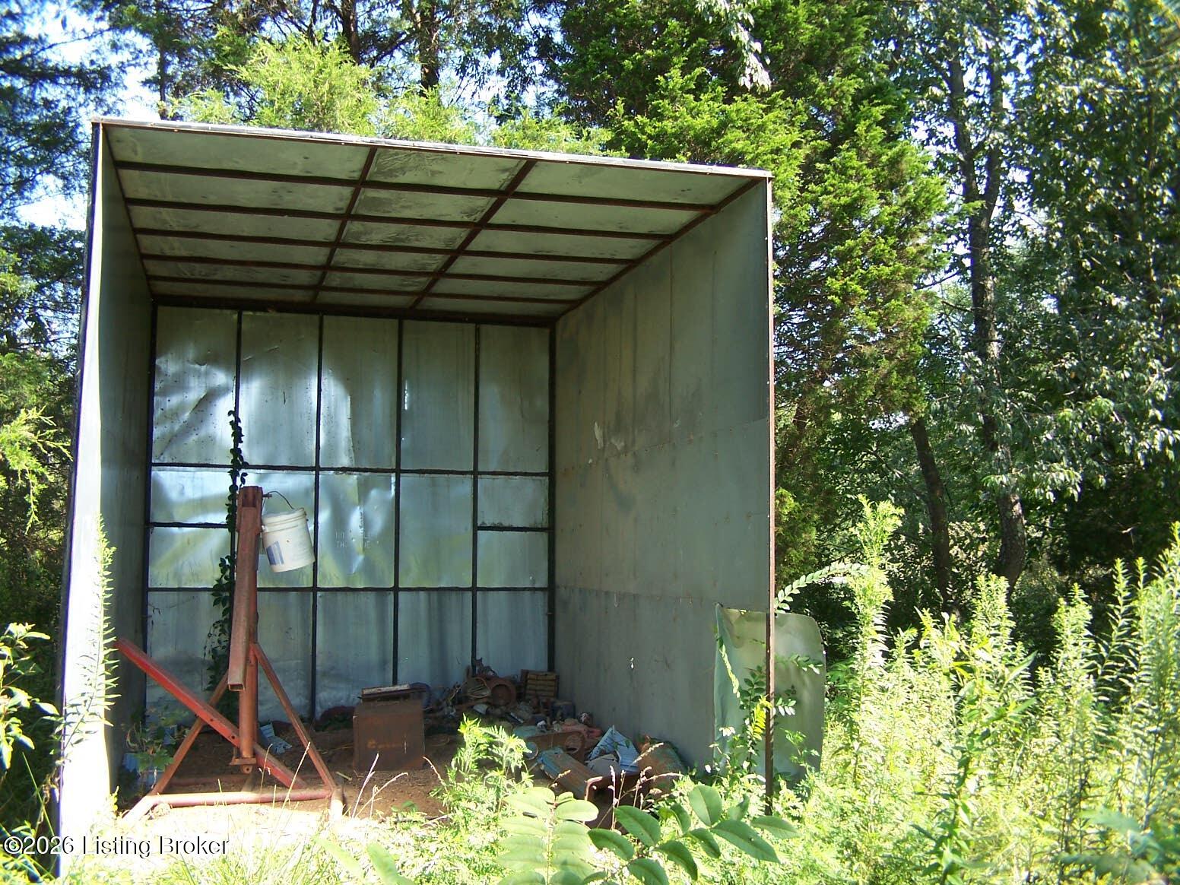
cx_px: 590
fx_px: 1636
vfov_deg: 30.3
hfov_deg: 39.7
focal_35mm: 48
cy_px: 442
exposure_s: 1/125
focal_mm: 8
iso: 80
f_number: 3
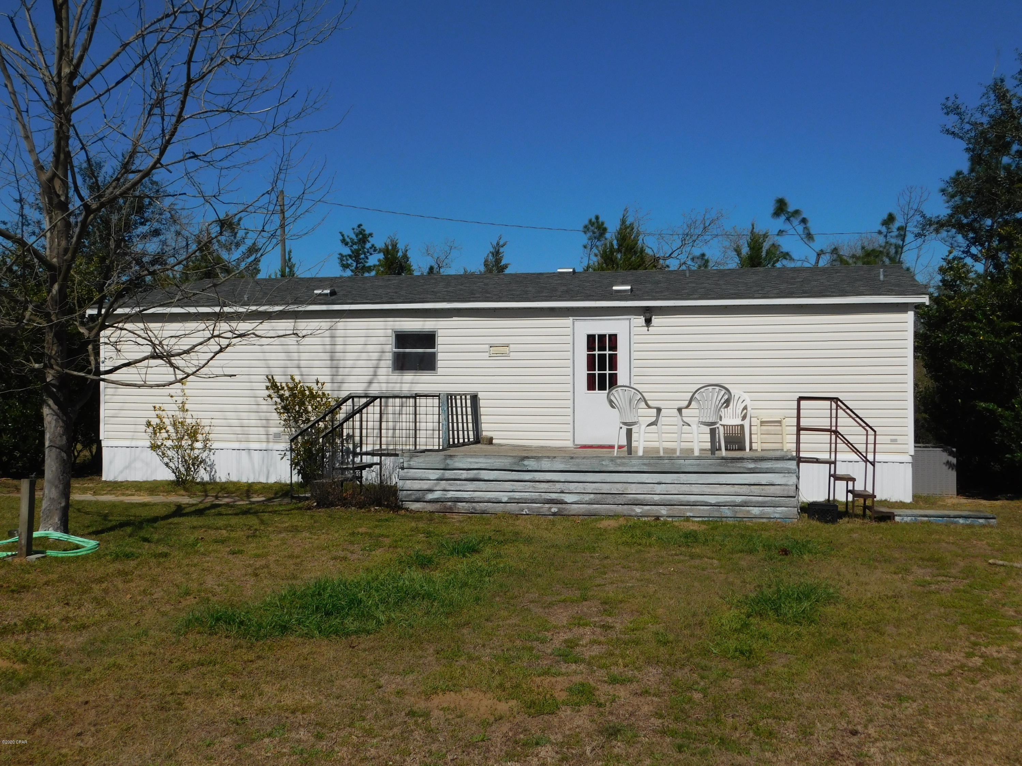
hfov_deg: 51.4
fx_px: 1063
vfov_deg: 39.7
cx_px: 511
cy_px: 383
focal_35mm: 36
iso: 125
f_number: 7
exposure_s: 1/1250
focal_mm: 6.3
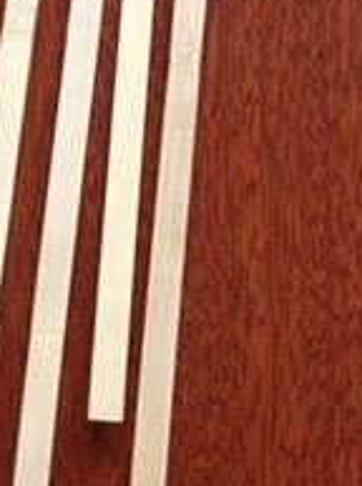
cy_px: -108
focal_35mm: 109
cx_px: 191
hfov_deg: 13.5
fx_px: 1525
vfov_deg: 17.2
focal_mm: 4.28
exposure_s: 1/20
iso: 50
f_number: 2.4
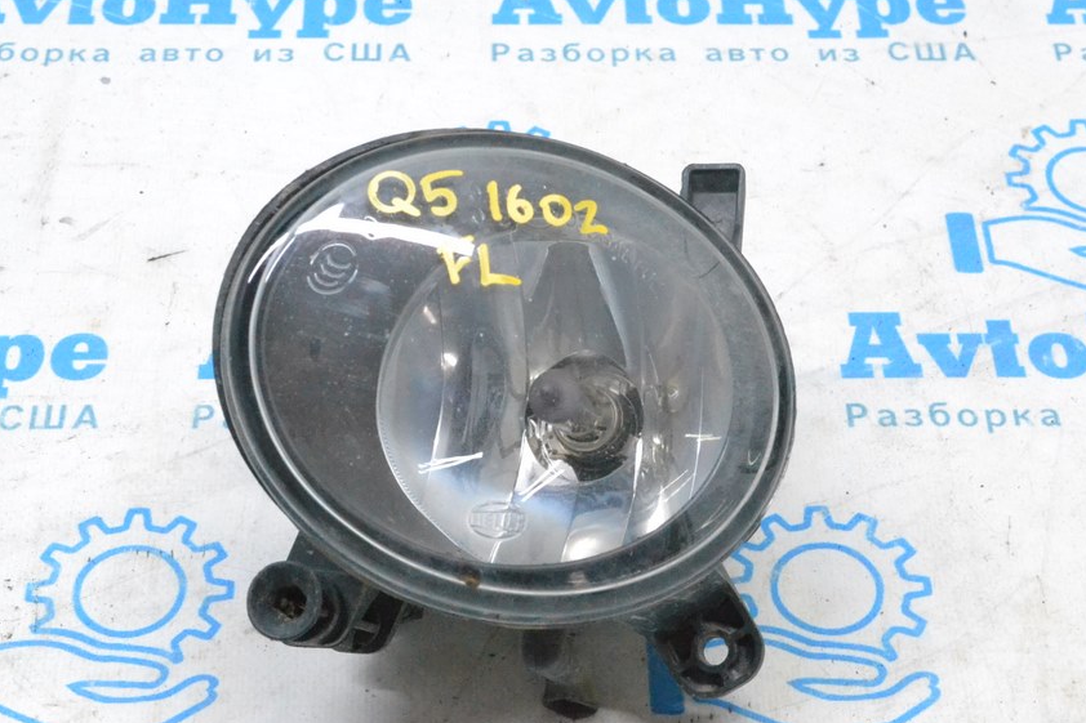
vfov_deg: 18.7
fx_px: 2202
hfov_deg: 27.7
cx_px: 493
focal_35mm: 73
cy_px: 383
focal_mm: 40
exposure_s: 1/100
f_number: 13
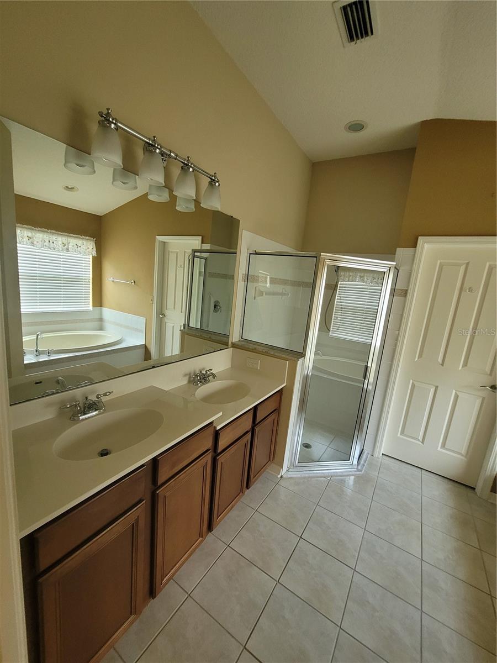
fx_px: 249
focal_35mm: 13
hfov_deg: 89.9
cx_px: 248
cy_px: 332
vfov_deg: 106.2
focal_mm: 2.2
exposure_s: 1/60
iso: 320
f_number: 2.2
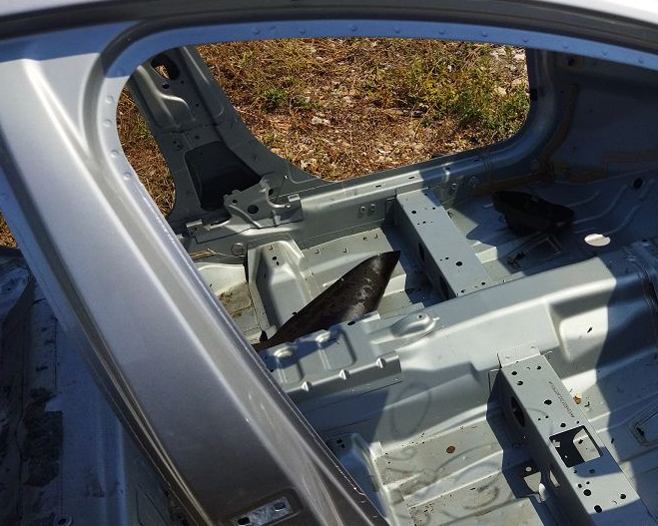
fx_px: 935
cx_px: 498
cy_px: 324
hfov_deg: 37.8
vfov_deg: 31.3
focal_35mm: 48
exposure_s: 1/7923
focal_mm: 4.71
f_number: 1.79
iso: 101
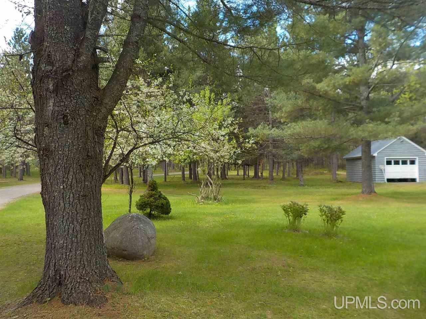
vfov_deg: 46.8
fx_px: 369
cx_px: 213
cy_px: 160
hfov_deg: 60.0
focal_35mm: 30
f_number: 3.3
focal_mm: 4.1
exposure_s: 1/250
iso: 125
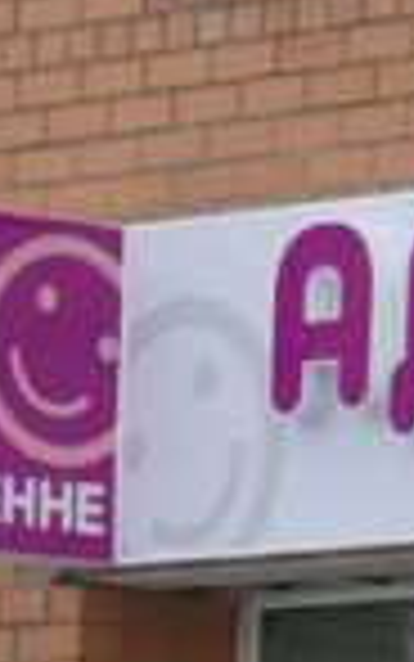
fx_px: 7935
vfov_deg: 4.8
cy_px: 585
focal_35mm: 440
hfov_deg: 3.0
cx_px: 860
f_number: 5
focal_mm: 19.1
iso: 100
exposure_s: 1/250
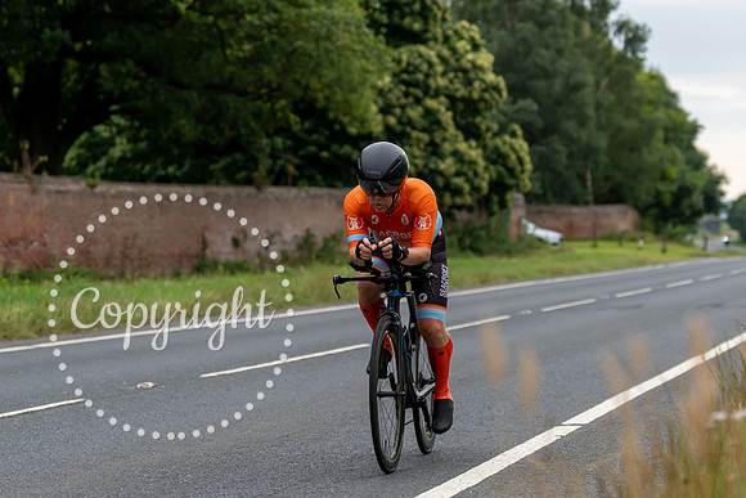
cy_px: 190
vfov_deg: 11.5
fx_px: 2476
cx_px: 418
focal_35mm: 119
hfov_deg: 17.1
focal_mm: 80
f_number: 3.2
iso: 1000
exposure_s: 1/640
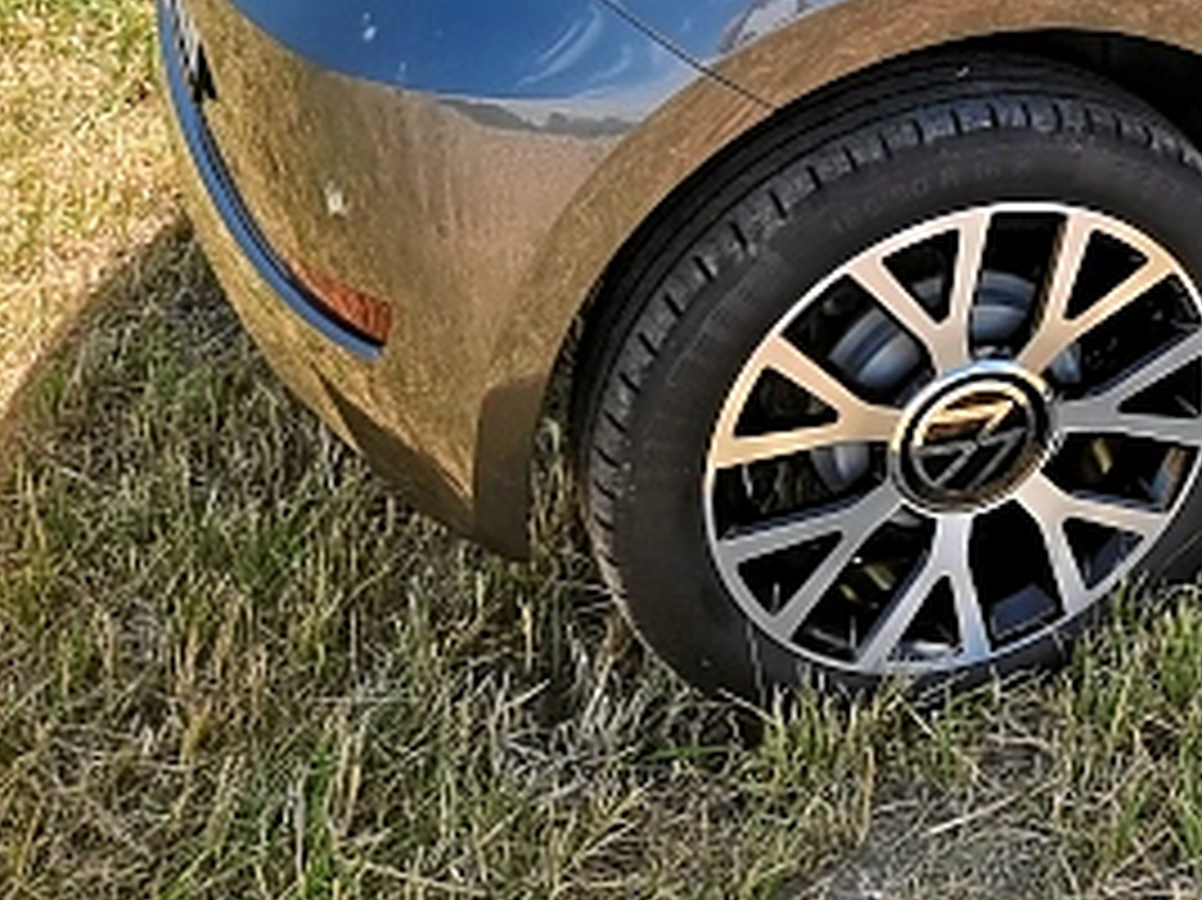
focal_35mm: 72
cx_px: 1603
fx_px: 2499
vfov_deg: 19.2
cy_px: -207
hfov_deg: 23.6
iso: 50
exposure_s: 1/534
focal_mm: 6.7
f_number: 1.8
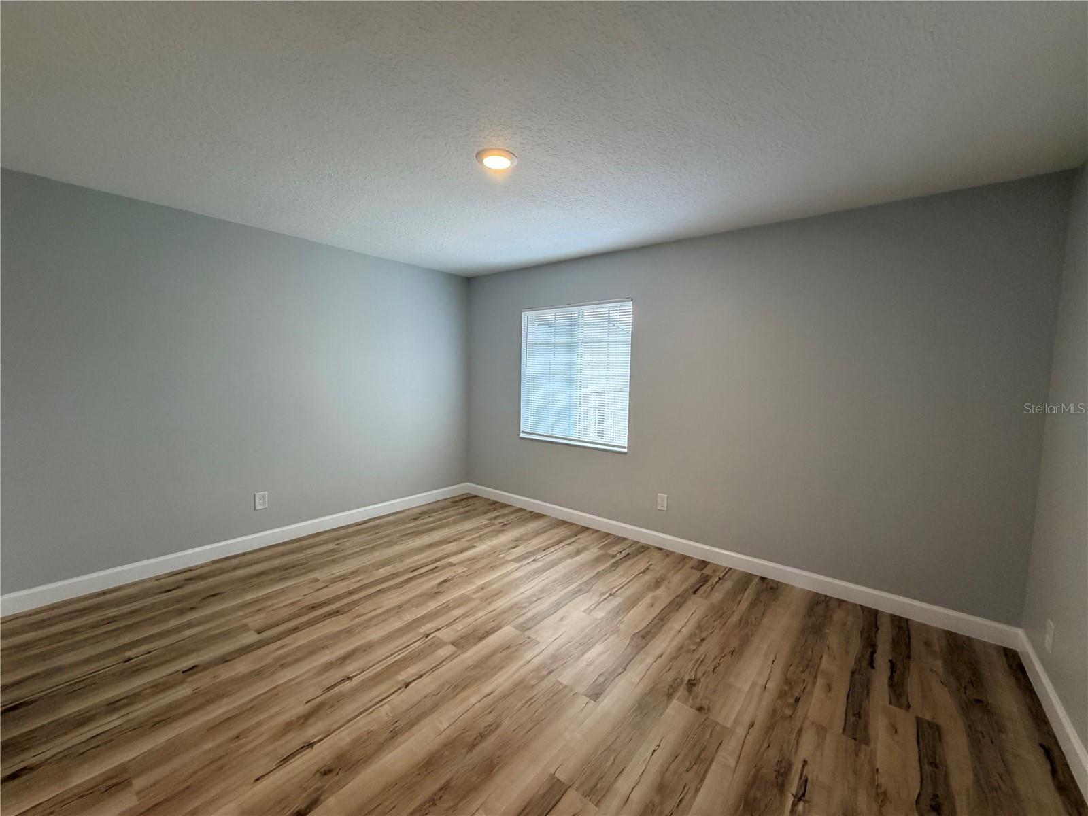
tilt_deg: -4.6
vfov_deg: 85.7
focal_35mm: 14
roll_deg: -1.9
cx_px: 544
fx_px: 440
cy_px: 408
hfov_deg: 102.1
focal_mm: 2.22
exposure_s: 1/120
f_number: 2.2
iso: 250
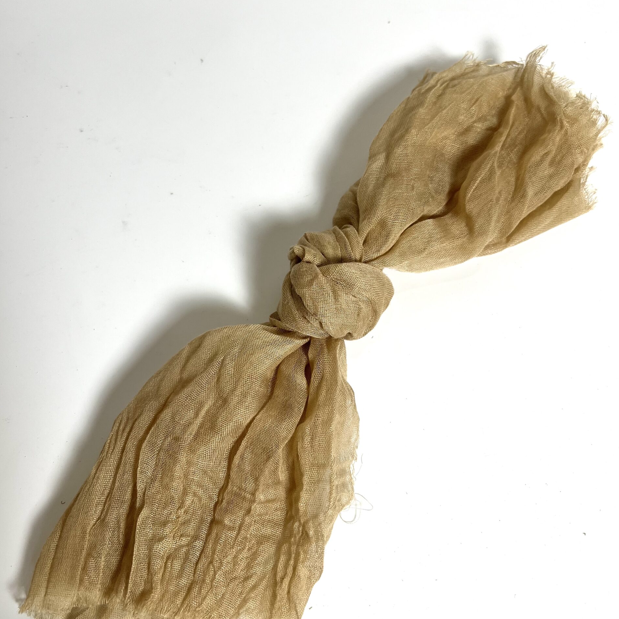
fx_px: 627
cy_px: 322
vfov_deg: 52.5
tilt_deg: -71.2
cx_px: 310
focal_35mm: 31
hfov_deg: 52.5
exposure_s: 1/120
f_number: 1.5
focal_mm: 5.7
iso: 64
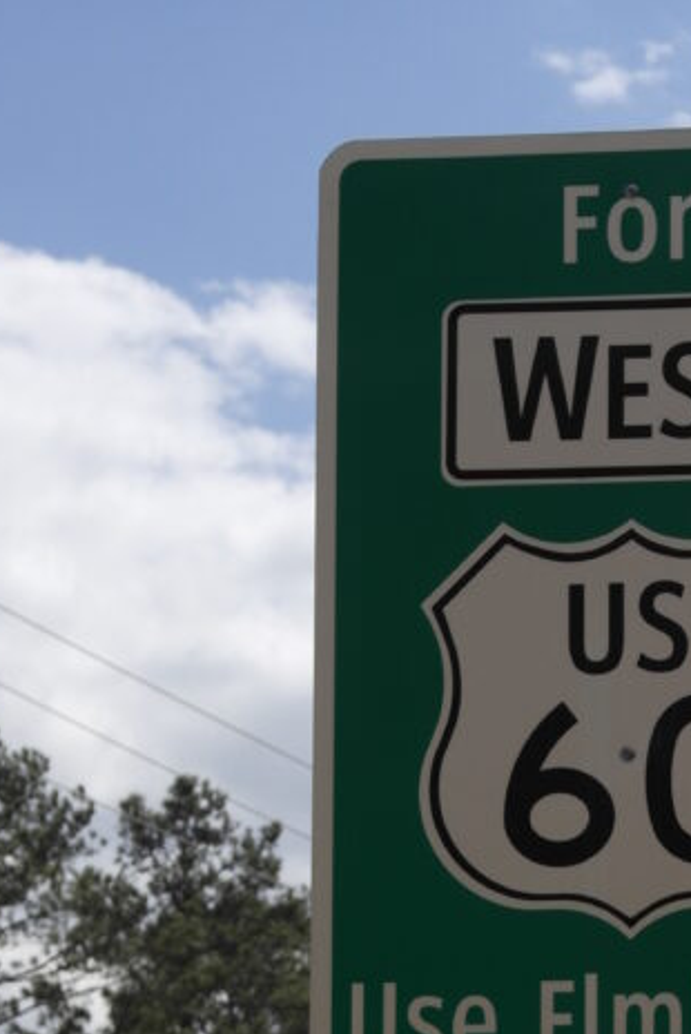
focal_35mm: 191
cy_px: 954
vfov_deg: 10.7
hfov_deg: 7.2
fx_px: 5491
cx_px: 629
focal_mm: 50
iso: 100
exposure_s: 1/400
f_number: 9
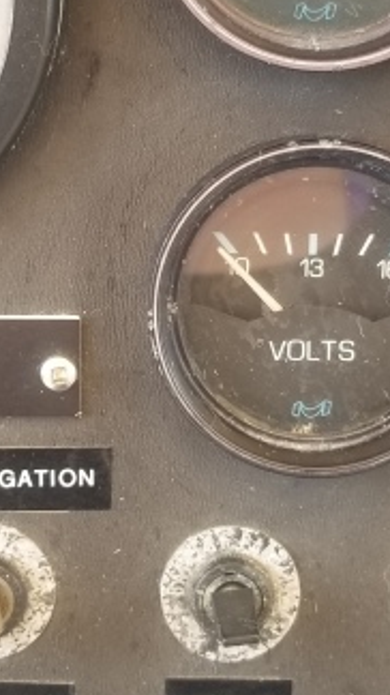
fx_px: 1288
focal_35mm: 70
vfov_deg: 30.0
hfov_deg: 17.2
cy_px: 255
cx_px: 193
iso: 100
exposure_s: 1/100
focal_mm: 4.25
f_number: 1.7
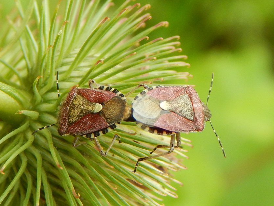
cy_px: 103
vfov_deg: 19.4
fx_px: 602
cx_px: 136
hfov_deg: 25.7
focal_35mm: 76
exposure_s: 1/250
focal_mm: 13.5
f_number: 4.2
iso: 220
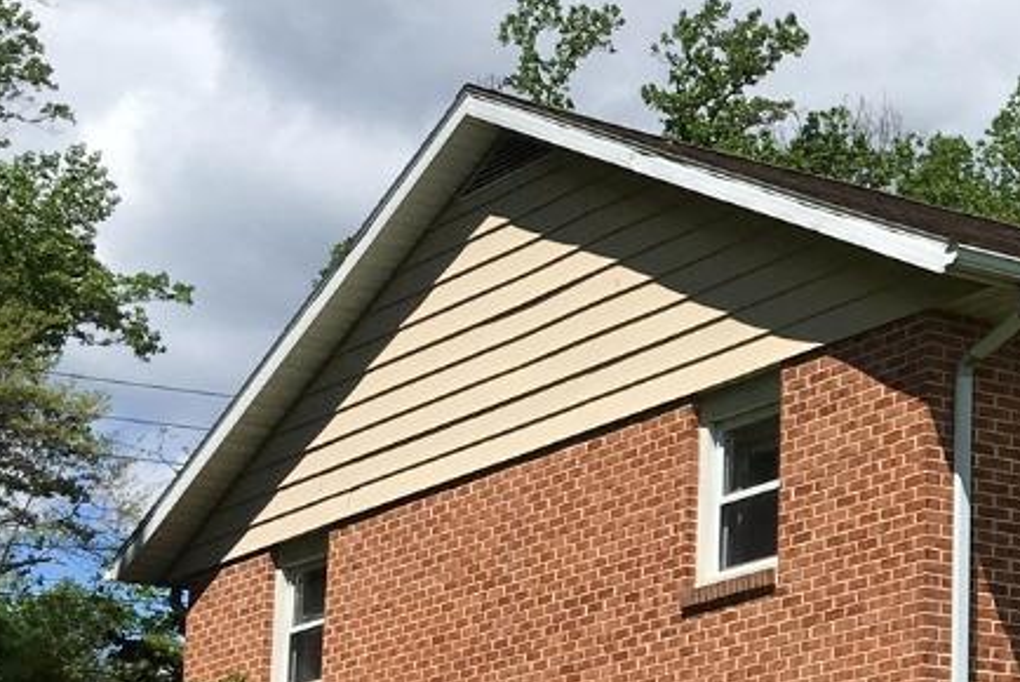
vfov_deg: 13.6
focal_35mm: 100
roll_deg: +1.3
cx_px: 1450
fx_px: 2835
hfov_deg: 18.5
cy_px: 571
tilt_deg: +10.0
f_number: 2.2
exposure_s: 1/2653
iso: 25
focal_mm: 4.15
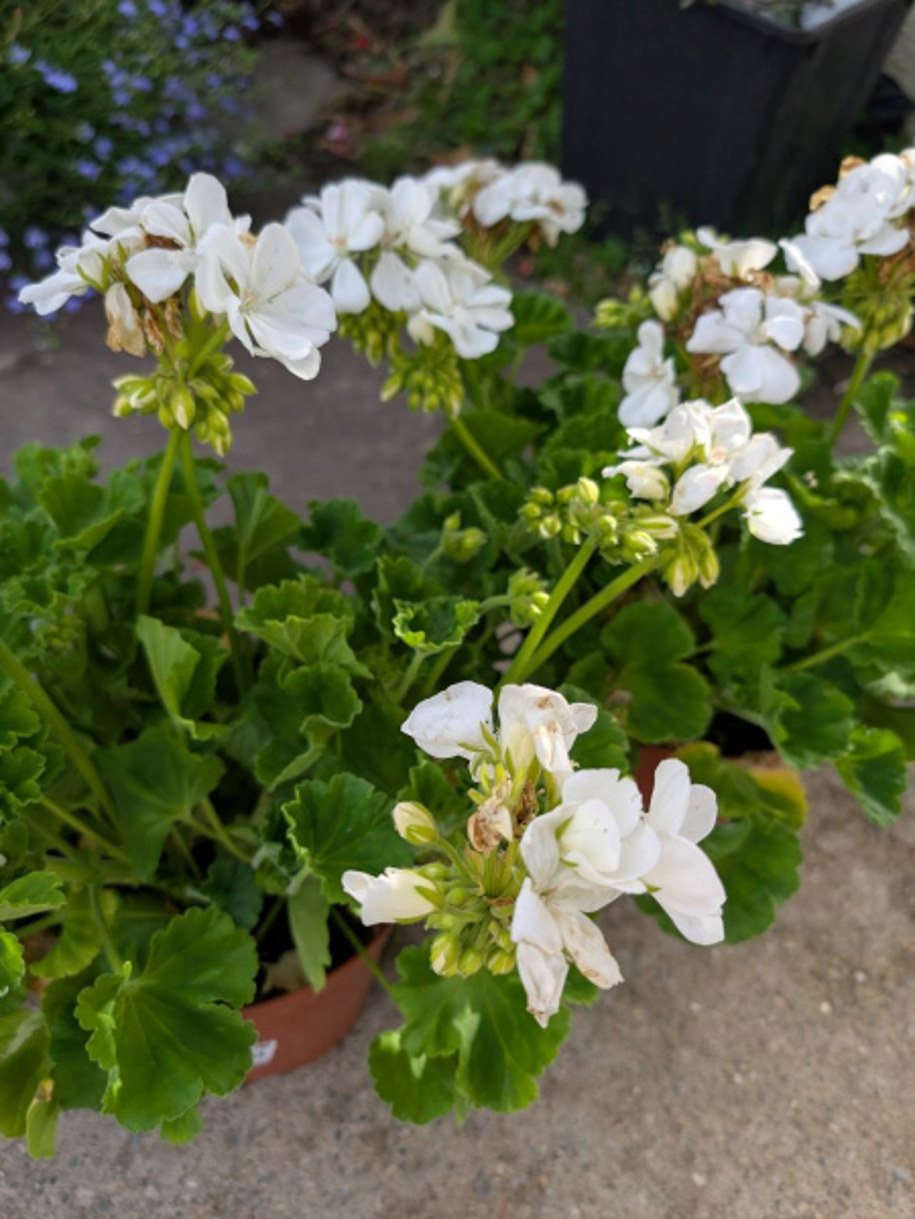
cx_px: 458
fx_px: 846
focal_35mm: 24
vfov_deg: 71.6
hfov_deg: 56.8
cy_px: 610
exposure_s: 1/271
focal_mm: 6.9
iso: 26
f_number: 1.68
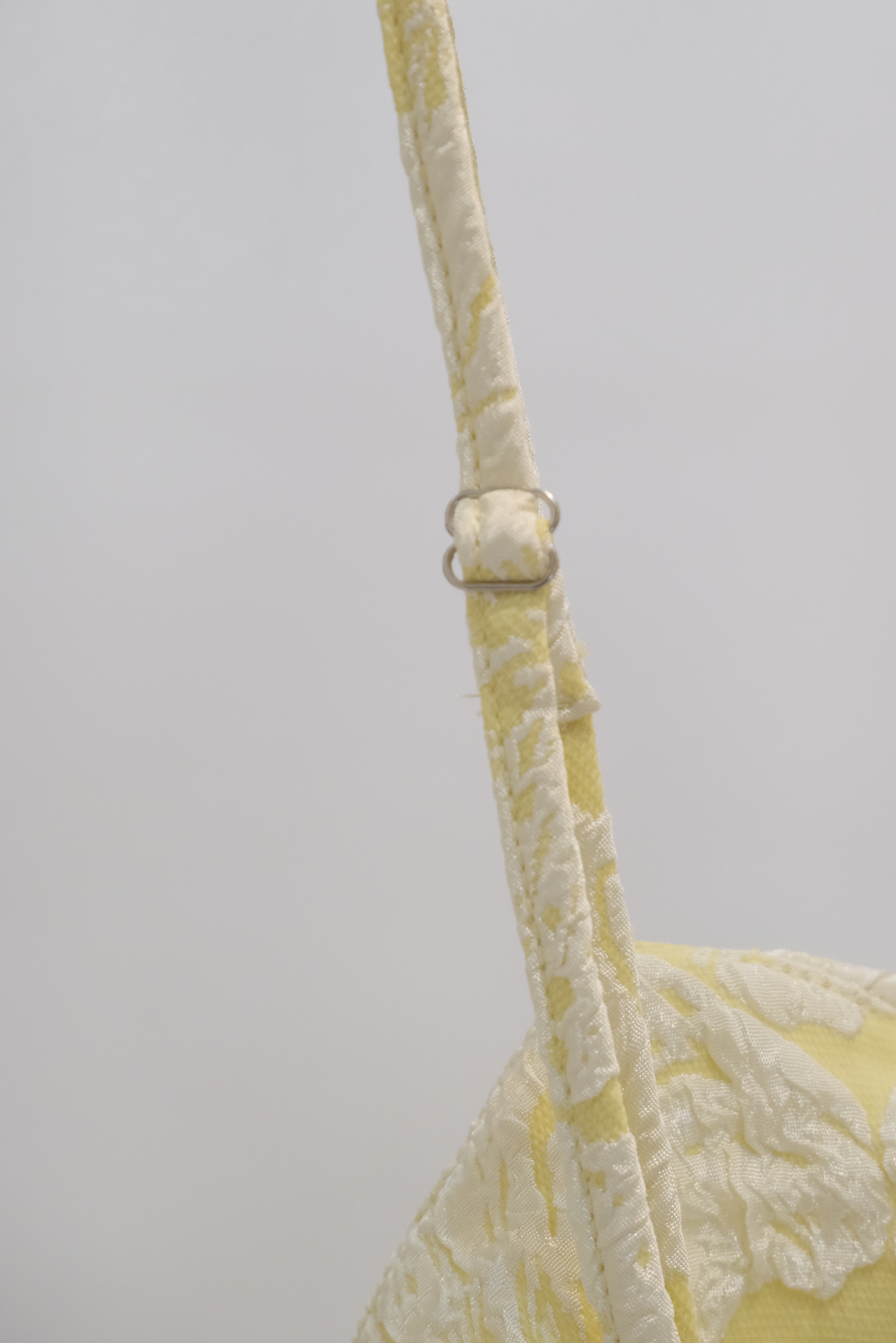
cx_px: 493
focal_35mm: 77
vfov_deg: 26.3
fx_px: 2874
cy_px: 611
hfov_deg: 17.7
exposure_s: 1/160
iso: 3200
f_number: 5.6
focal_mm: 45
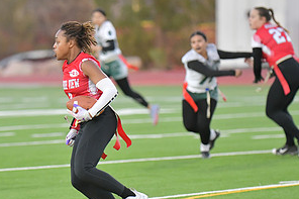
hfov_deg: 5.0
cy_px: 92
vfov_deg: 3.3
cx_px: 77
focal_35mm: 412
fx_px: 3420
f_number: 2.8
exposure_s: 1/3200
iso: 5000
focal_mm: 210
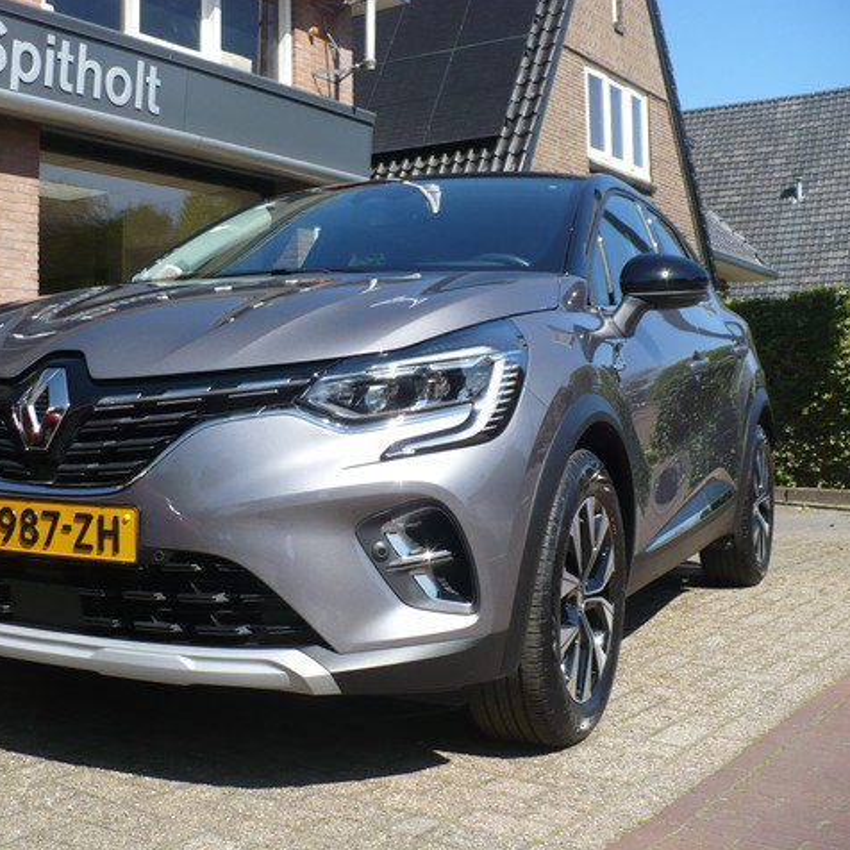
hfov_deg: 38.1
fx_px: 1222
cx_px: 307
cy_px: 423
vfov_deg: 38.3
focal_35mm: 44
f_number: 2.8
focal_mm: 6.1
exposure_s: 1/1000
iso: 100
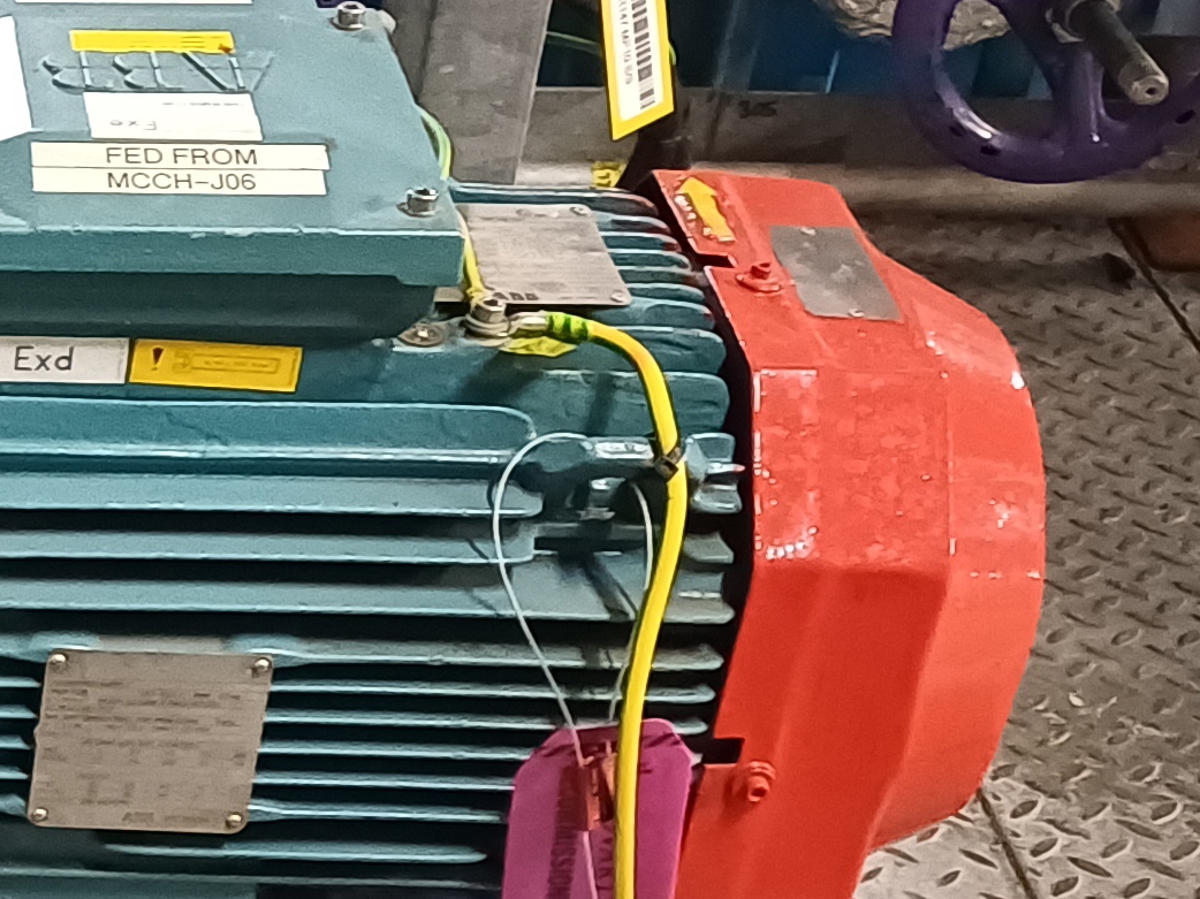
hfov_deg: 18.4
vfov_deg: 15.3
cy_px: 767
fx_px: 3327
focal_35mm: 96
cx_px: -522
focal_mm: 4.65
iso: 1250
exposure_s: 1/20
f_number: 1.8
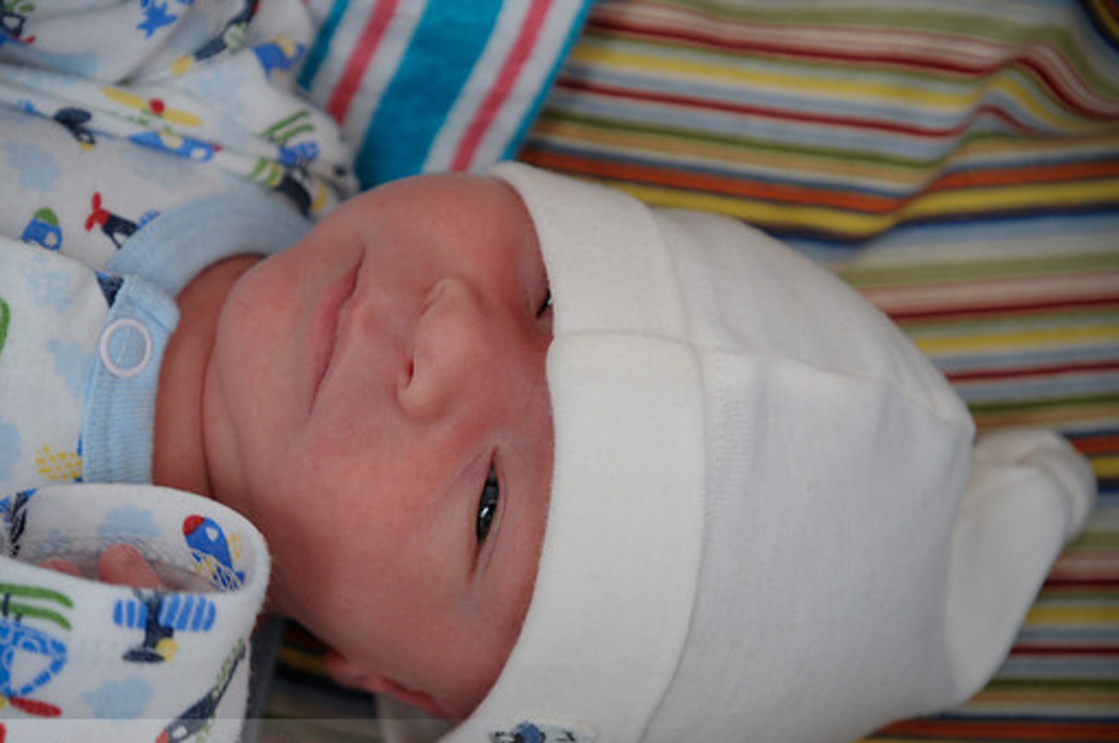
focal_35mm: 60
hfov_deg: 33.7
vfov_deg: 22.7
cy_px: 382
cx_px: 545
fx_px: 1849
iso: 400
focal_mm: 35
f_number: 5
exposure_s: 1/80
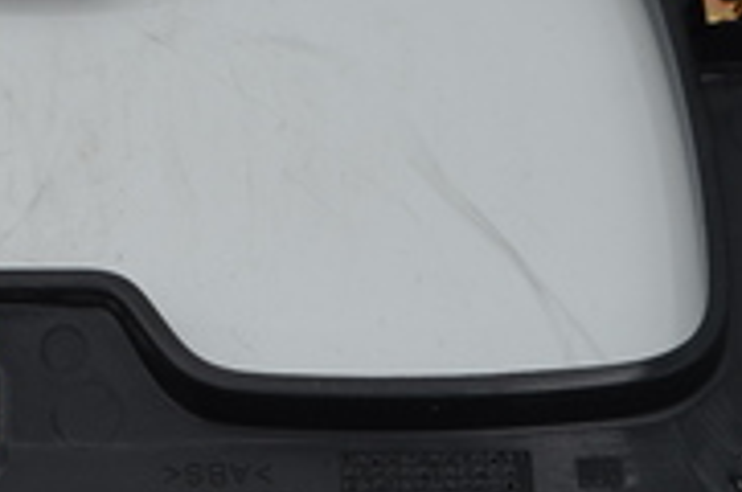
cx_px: -119
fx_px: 2407
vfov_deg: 11.5
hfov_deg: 16.9
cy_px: 496
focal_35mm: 117
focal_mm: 22
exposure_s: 1/100
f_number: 8
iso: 100
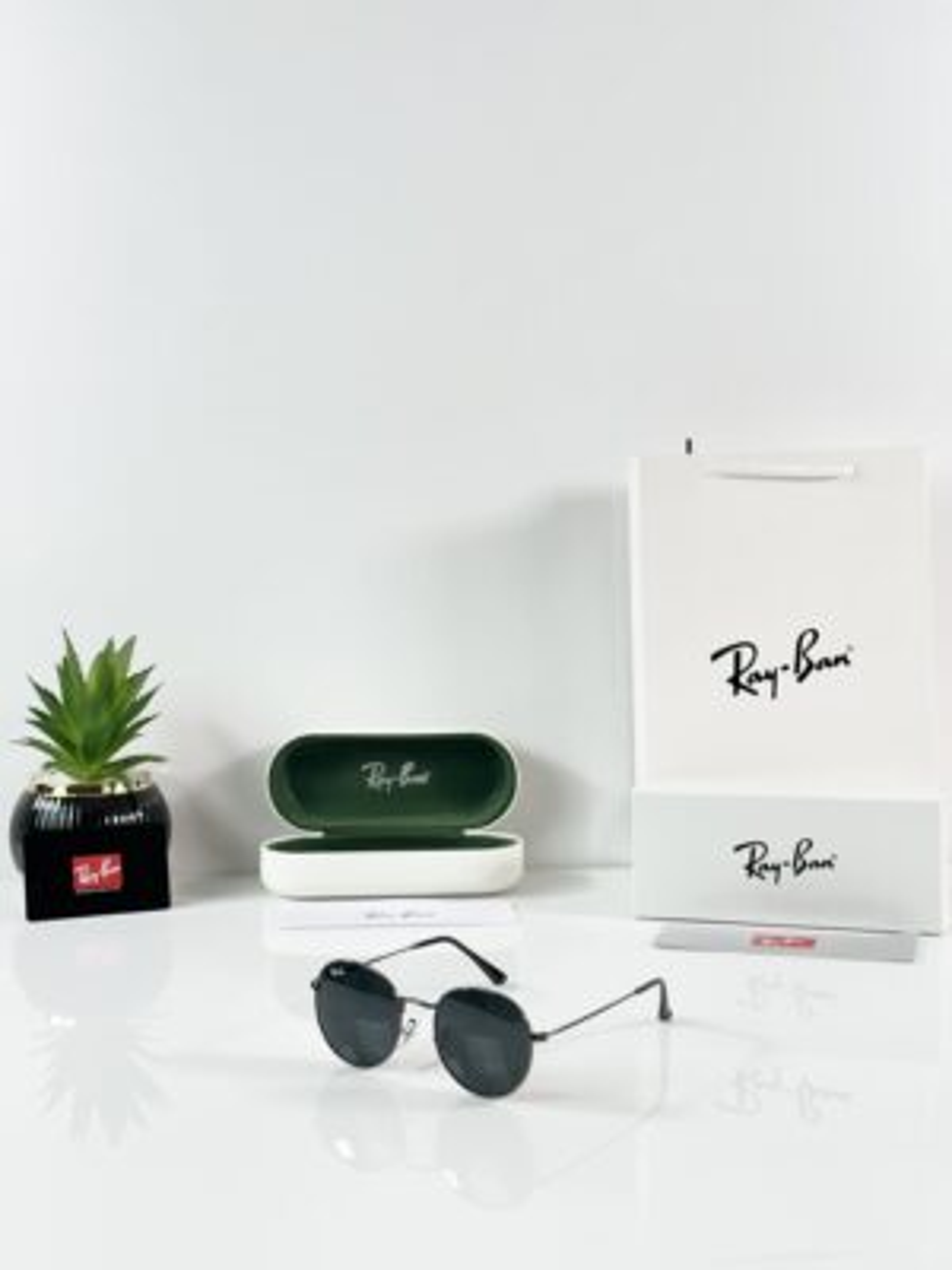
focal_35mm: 48
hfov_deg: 30.3
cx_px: 476
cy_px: 635
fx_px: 1760
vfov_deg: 39.7
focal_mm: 6.86
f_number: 1.78
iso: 80
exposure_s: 1/100
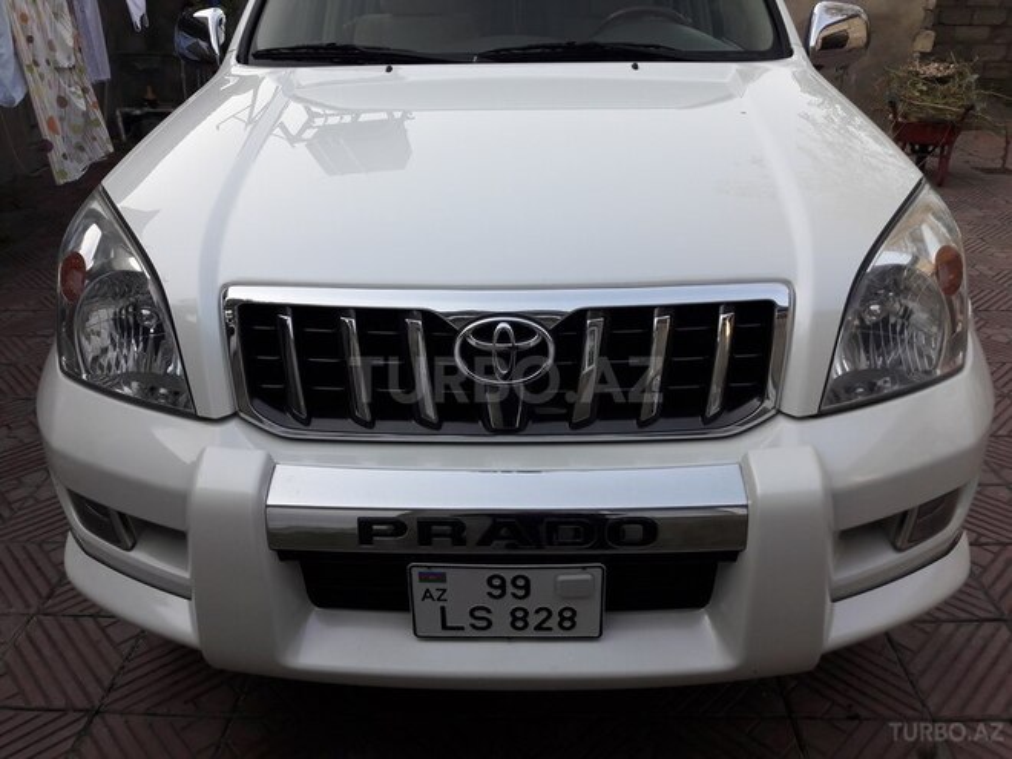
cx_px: 506
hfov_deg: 63.4
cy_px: 380
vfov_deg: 49.7
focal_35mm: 28
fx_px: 819
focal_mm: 3.7
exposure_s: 1/250
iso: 40
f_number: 1.9
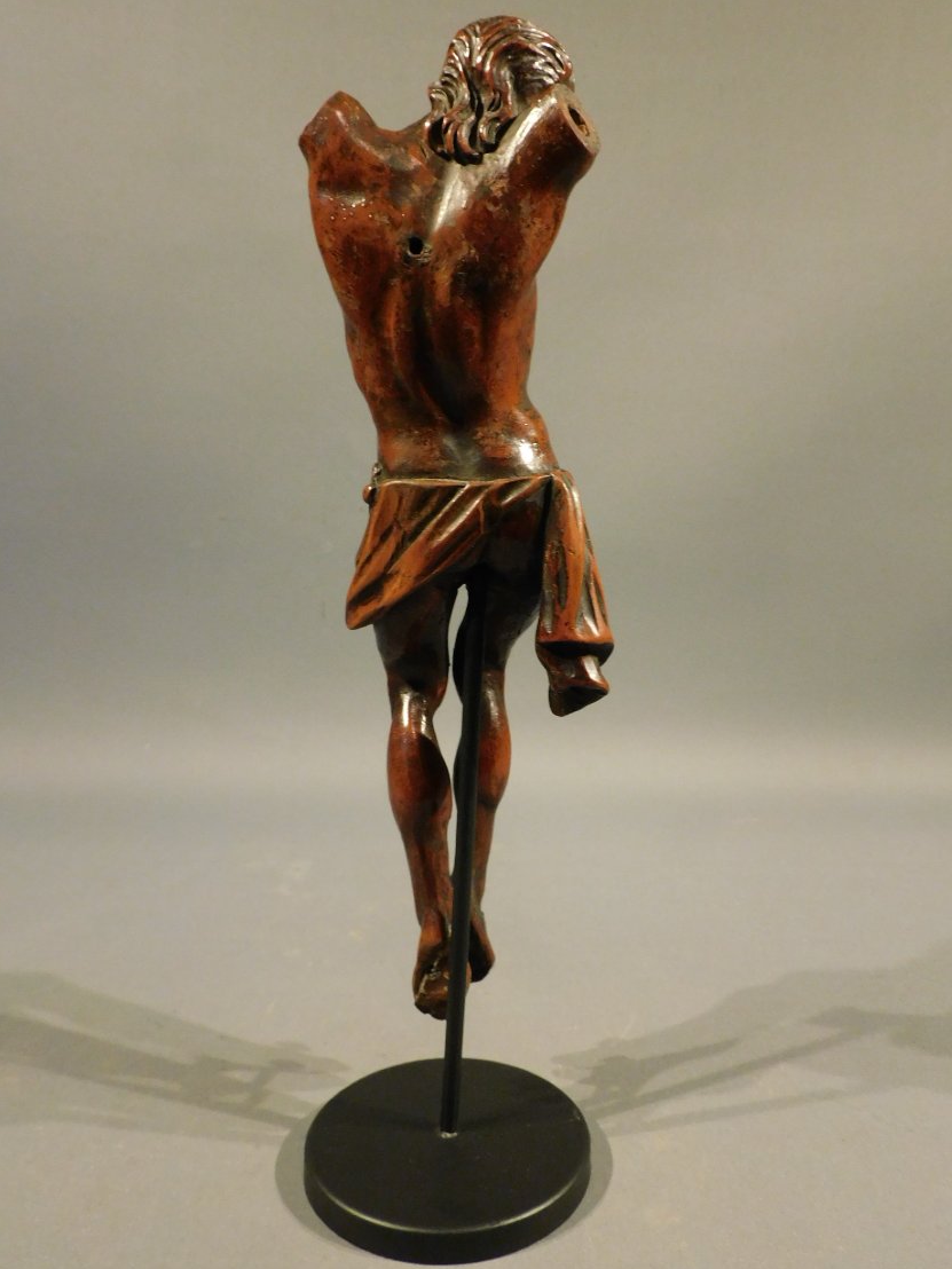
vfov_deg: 67.3
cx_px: 514
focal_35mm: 26
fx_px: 953
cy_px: 612
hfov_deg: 53.0
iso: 400
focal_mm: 4.3
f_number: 3.3
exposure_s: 1/30
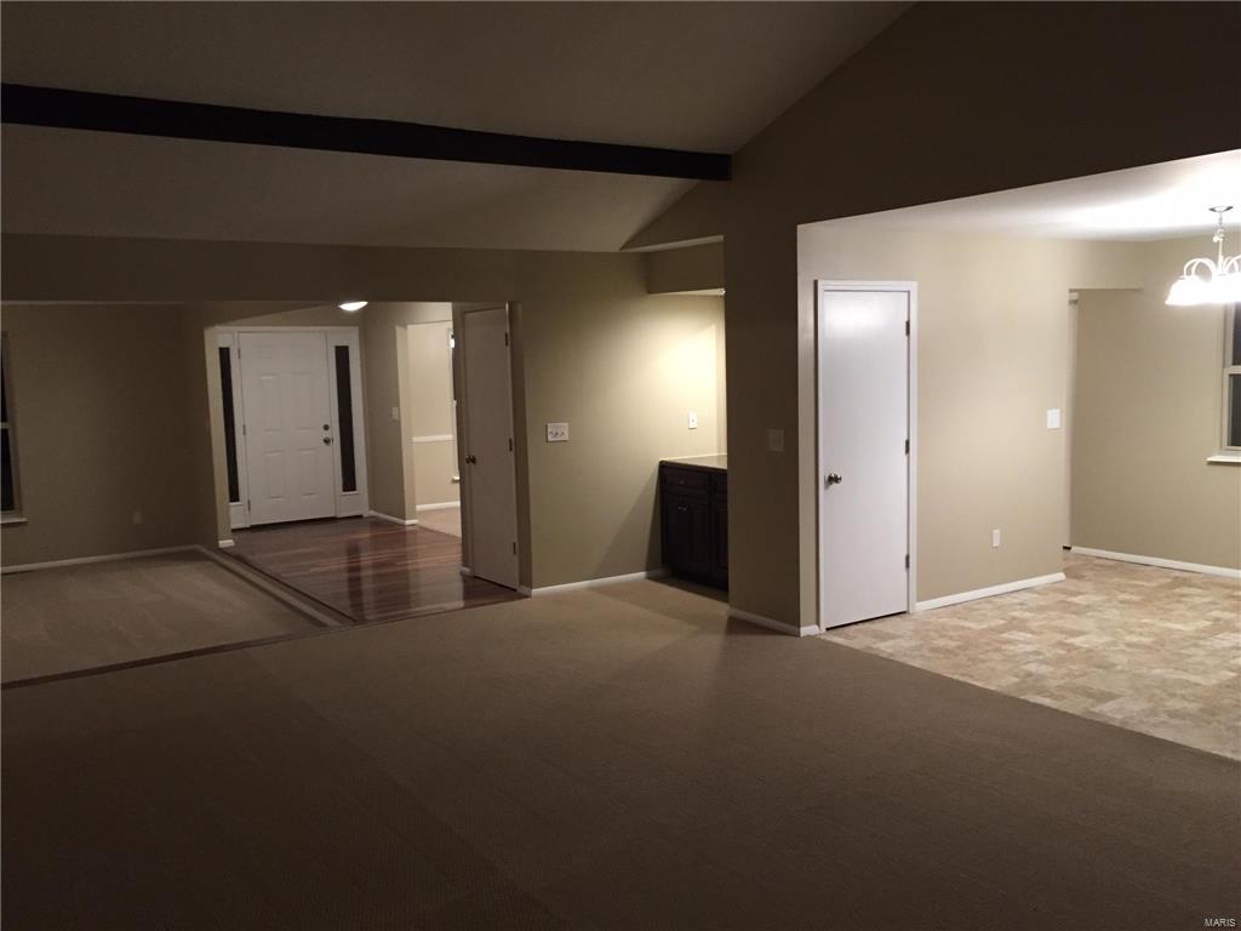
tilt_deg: -6.8
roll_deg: +3.2
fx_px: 1040
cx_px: 620
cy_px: 466
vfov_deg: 48.2
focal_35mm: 29
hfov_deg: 61.7
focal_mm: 4.15
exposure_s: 1/30
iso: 160
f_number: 2.2
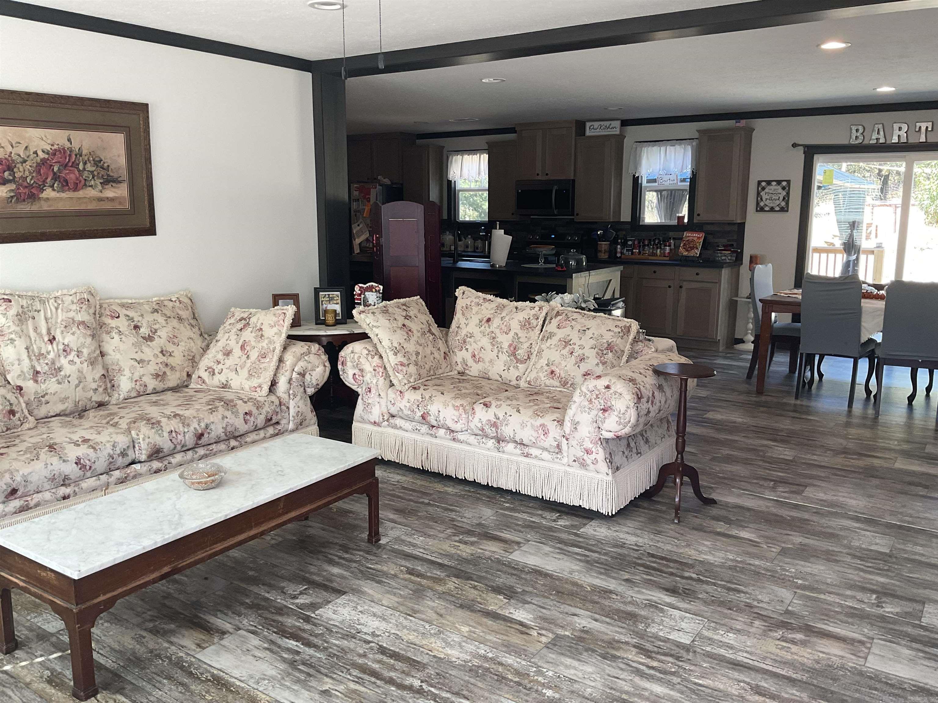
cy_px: 352
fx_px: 786
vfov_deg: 48.2
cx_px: 469
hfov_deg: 61.7
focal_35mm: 29
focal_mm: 3
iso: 64
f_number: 1.8
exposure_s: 1/120
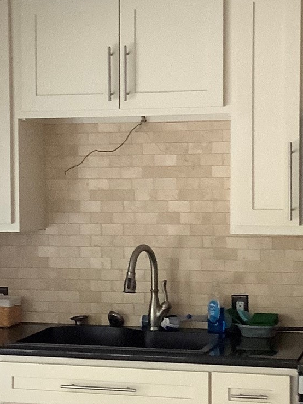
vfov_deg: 22.7
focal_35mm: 86
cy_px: 234
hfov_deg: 17.2
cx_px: 137
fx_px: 1003
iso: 250
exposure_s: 1/60
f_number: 2.4
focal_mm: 3.3
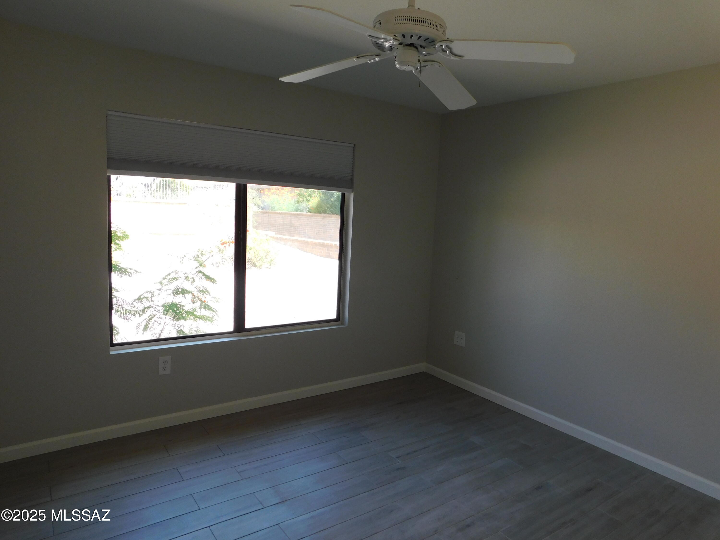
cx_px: 360
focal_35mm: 23
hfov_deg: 73.9
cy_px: 270
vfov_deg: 58.9
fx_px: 478
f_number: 3
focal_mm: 4
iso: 125
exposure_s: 1/80
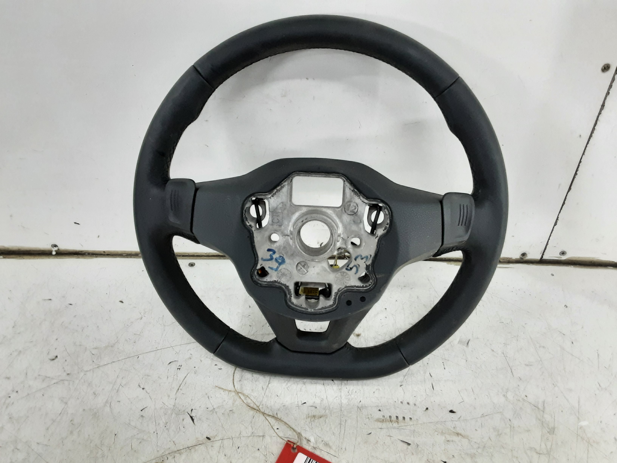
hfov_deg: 65.3
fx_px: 481
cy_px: 232
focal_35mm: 27
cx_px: 308
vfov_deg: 51.4
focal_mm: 2.91
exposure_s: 1/50
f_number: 1.9
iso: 200
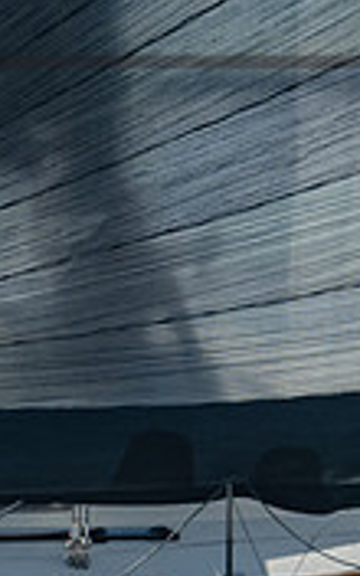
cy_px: 51
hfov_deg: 1.2
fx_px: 16655
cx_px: 178
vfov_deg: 2.0
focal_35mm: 1061
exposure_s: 1/640
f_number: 6.3
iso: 160
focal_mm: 135
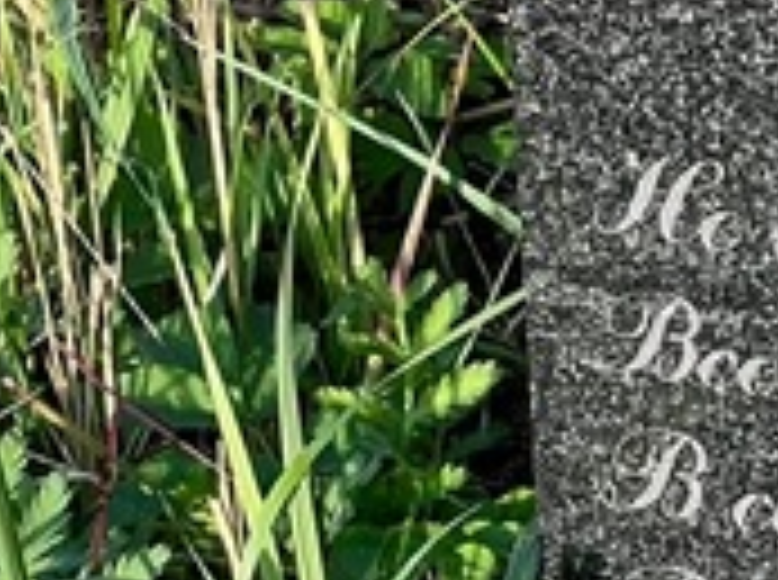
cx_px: 1052
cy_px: -526
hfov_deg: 5.5
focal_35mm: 357
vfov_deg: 4.1
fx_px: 8007
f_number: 2.8
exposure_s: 1/299
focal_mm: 9
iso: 32
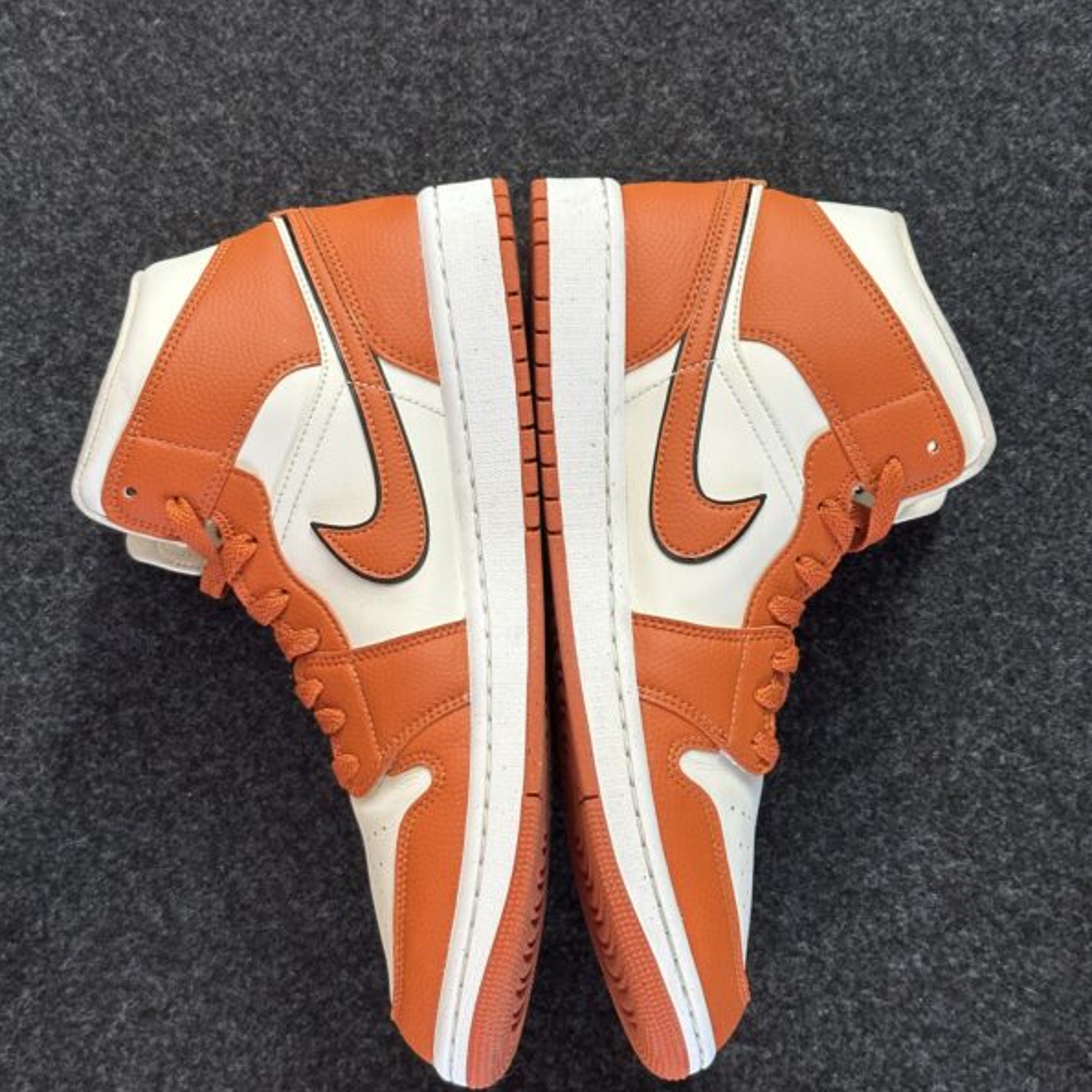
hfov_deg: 30.0
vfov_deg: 30.0
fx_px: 2034
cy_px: 566
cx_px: 543
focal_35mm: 57
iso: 200
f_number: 1.78
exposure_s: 1/50
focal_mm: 6.86
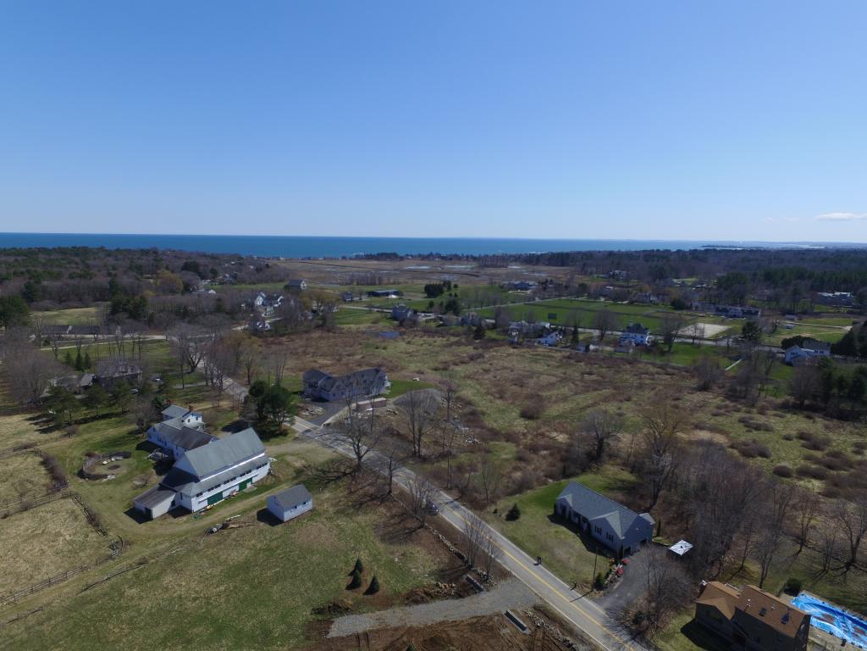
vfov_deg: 66.0
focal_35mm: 20
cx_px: 434
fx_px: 501
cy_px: 326
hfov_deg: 81.7
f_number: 2.8
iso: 100
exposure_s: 1/245
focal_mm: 3.61
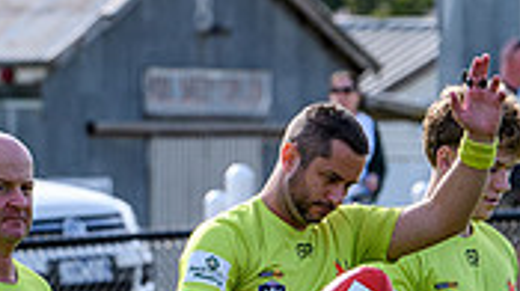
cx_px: 14
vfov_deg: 1.3
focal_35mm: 897
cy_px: 434
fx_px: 12355
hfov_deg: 2.4
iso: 180
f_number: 5
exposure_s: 1/1000
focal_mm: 150
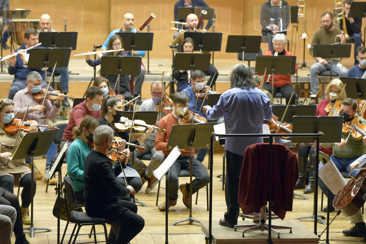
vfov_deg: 9.0
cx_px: 183
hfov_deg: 13.4
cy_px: 122
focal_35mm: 153
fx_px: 1556
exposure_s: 1/60
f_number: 2.8
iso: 2000
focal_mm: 102
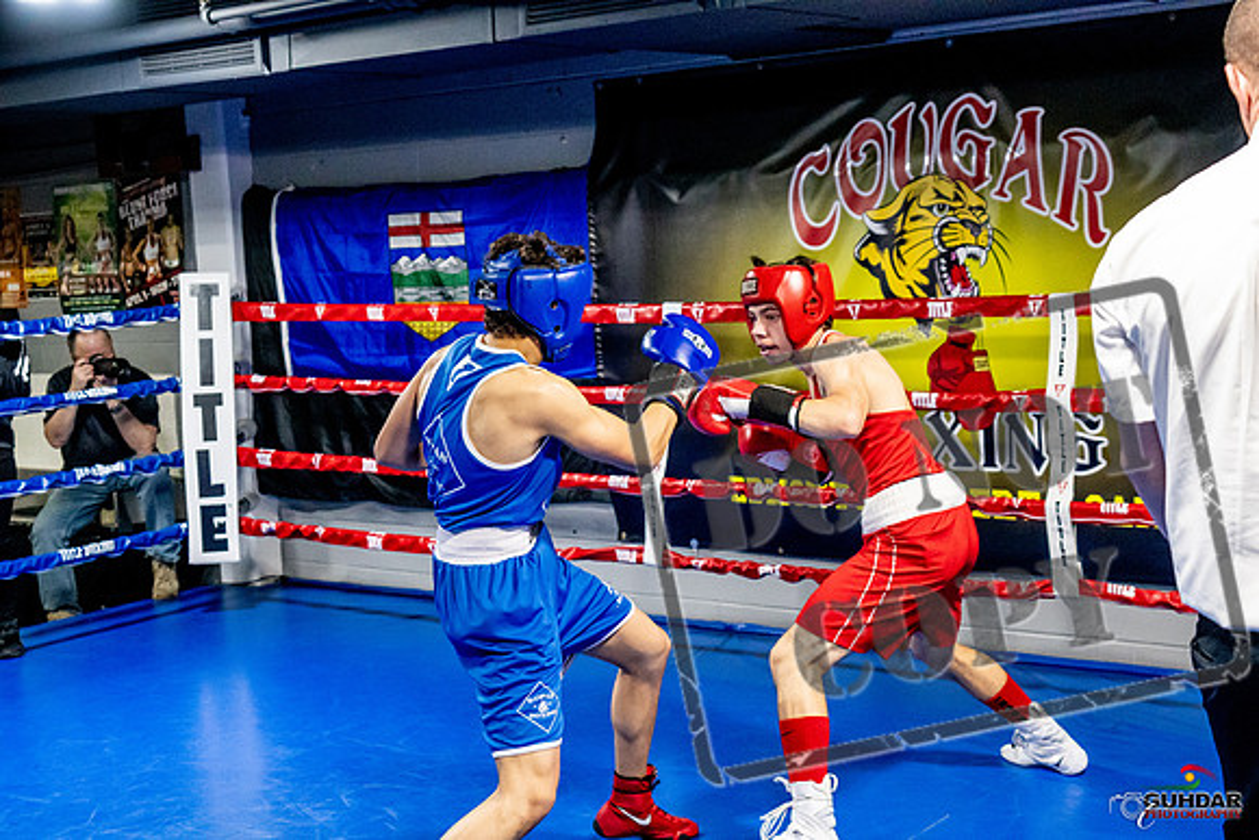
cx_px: 630
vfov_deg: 26.0
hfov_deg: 38.2
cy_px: 420
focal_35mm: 52
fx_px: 1819
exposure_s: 1/800
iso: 5000
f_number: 2.8
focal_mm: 35
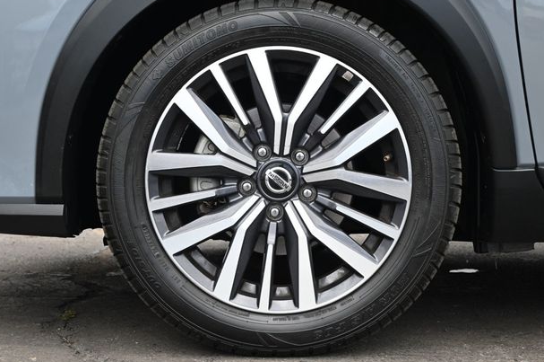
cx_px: 280
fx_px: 883
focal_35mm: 59
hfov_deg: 34.2
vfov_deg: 23.1
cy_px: 177
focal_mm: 37
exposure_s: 1/250
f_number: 5.3
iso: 360
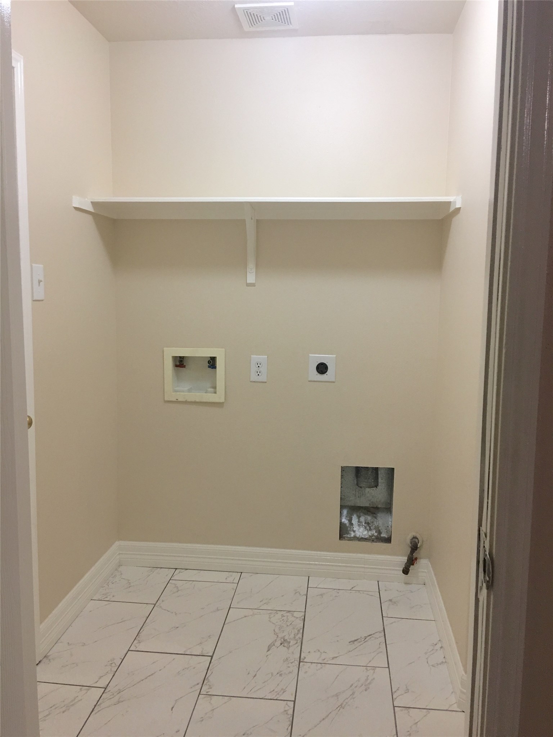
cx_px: 276
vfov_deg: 61.7
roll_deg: -1.2
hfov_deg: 48.2
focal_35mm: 29
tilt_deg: -4.3
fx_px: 618
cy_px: 368
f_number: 2.2
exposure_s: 1/15
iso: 50
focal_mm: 4.15
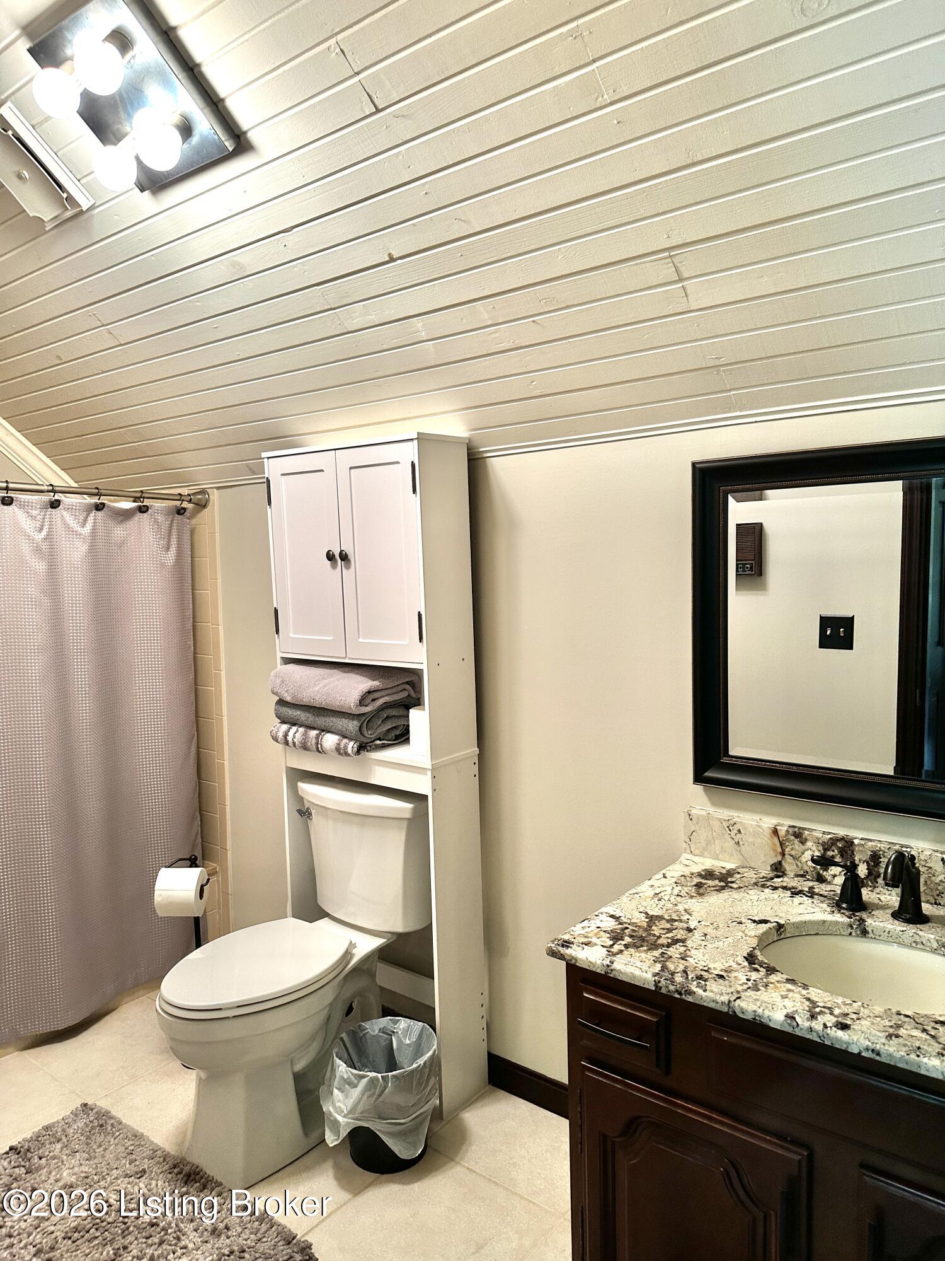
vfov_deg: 71.6
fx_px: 874
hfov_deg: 56.8
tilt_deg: -4.6
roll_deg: +1.1
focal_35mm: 24
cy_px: 630
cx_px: 472
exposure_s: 1/60
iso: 160
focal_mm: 6.86
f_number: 1.78
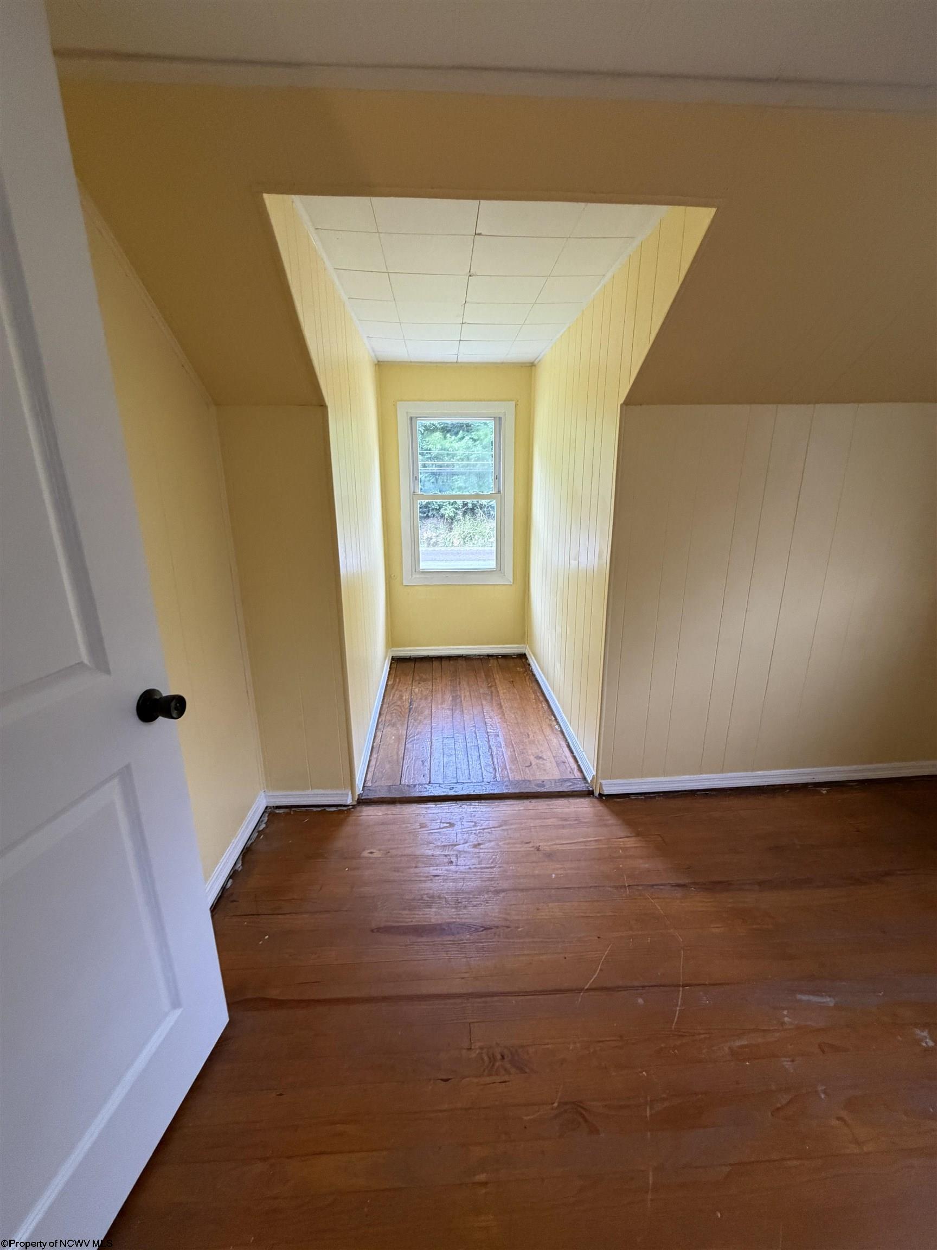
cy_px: 625
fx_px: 505
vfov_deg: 102.1
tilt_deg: -15.2
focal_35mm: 14
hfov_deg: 85.7
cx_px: 468
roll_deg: +0.7
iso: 400
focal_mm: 2.22
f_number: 2.2
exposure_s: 1/60
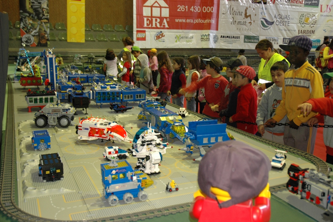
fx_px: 347
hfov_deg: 51.3
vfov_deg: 35.4
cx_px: 166
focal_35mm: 38
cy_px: 111
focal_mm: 25
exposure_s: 1/15
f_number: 3.8
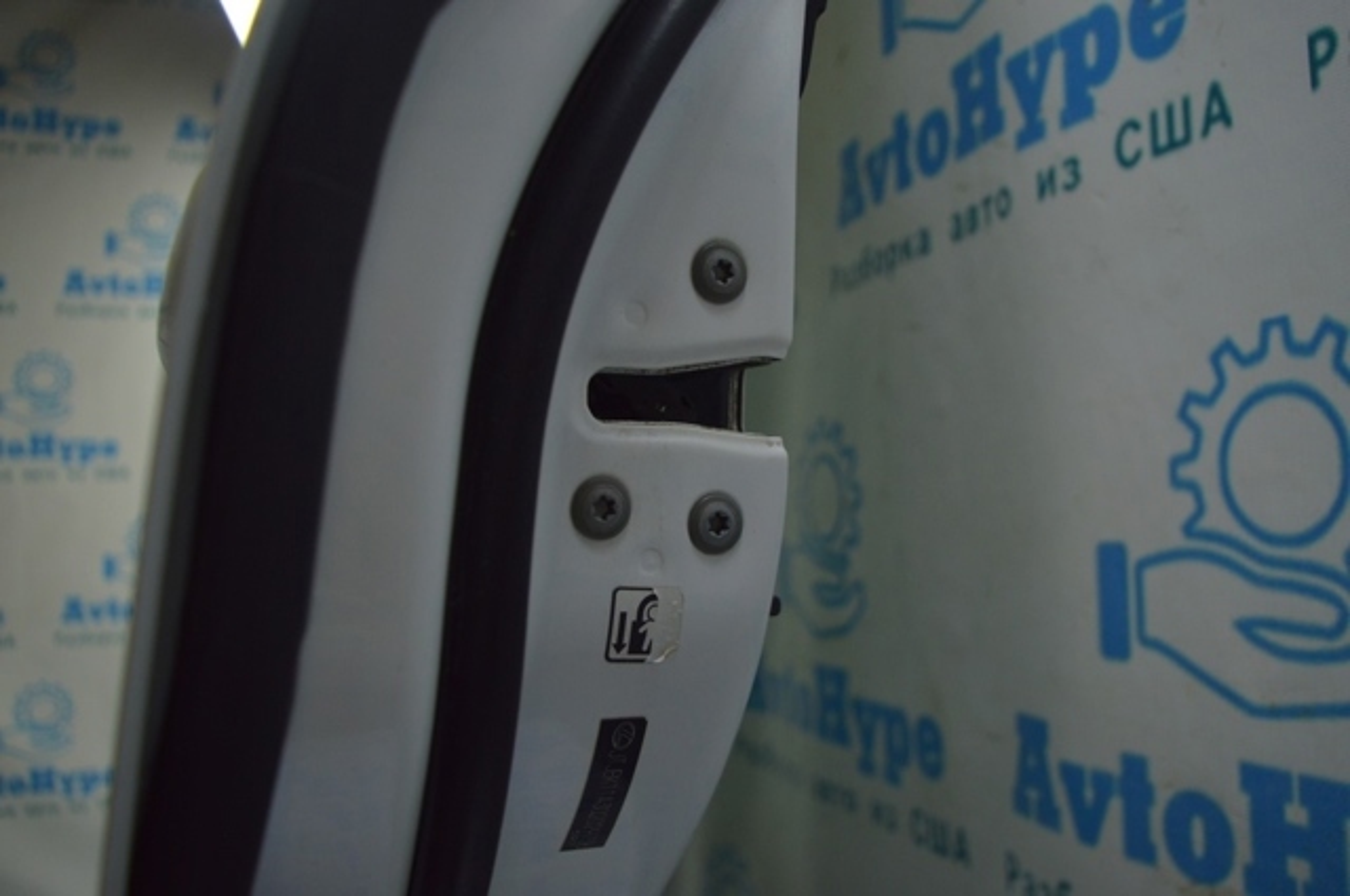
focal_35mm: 33
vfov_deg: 39.9
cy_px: 448
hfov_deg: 57.3
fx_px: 1236
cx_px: 675
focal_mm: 22
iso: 400
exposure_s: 1/160
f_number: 3.8
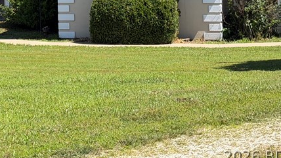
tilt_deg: -0.1
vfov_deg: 9.4
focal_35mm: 125
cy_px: -85
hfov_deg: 17.0
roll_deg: +1.5
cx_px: 66
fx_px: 932
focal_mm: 6.76
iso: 64
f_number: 1.78
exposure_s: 1/2762
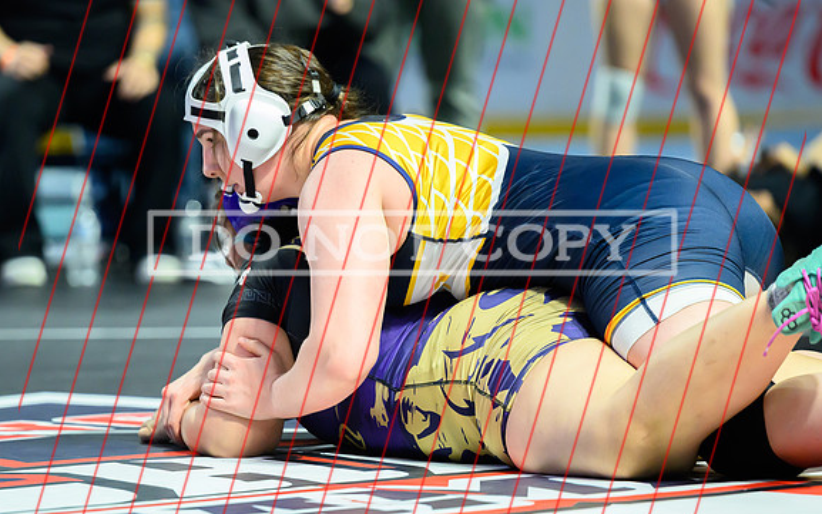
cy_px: 279
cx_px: 326
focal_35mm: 261
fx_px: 5849
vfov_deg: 5.0
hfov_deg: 8.0
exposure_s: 1/640
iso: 4000
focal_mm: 180
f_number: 2.8
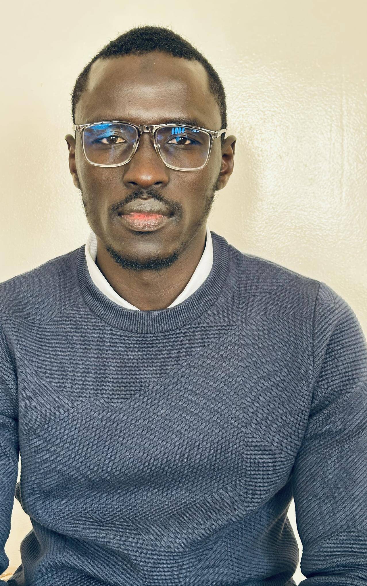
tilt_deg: -5.8
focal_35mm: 51
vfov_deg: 39.6
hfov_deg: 25.3
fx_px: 816
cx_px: 156
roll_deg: -1.9
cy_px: 293
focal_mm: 6.86
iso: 400
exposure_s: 1/40
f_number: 1.78
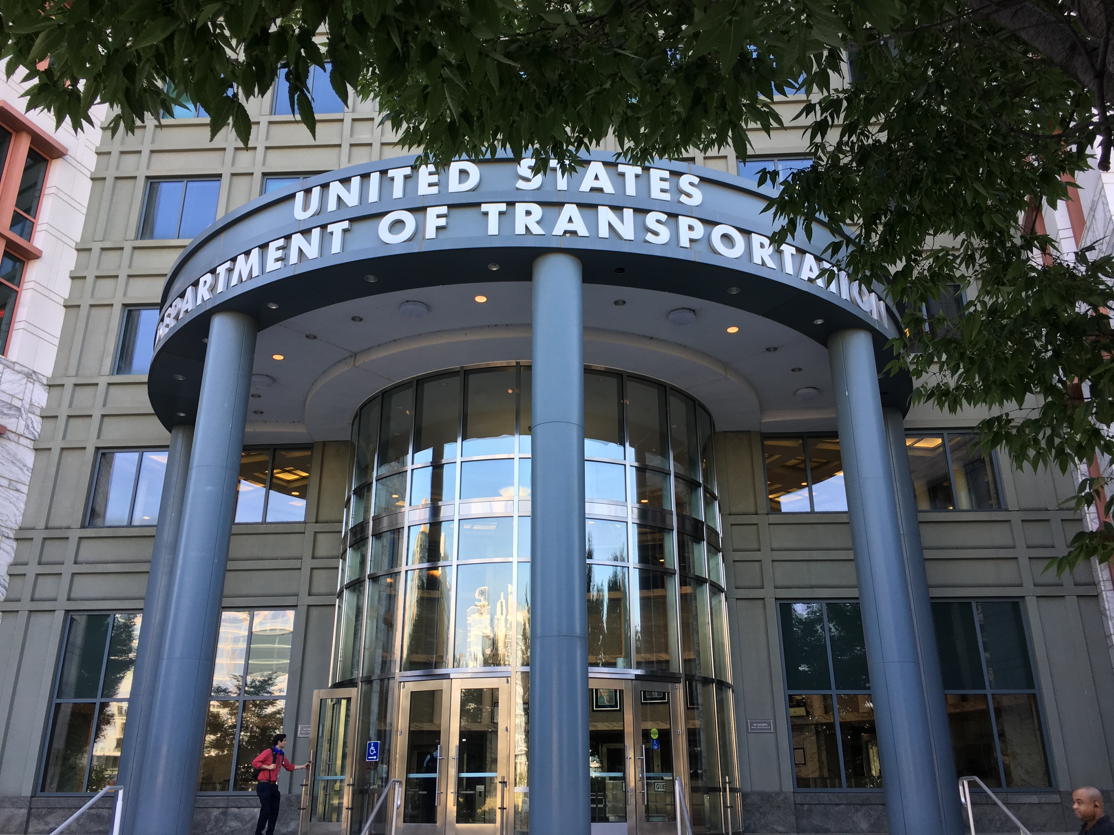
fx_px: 933
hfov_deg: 61.7
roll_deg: +0.8
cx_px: 557
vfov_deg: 48.2
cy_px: 418
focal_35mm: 29
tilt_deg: +22.8
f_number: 2.2
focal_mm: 4.15
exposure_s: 1/120
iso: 25
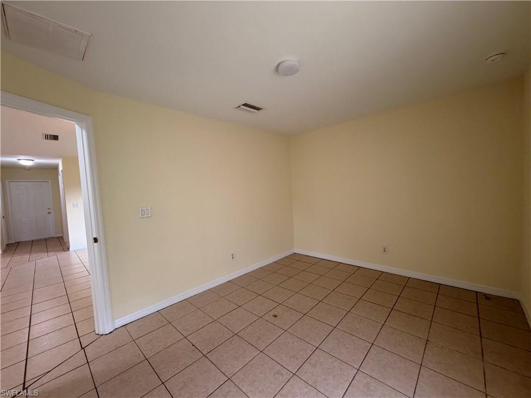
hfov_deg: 102.1
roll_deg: +3.3
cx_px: 266
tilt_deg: -2.4
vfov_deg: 85.7
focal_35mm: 14
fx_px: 215
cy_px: 199
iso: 250
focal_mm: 2.22
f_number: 2.2
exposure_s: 1/60
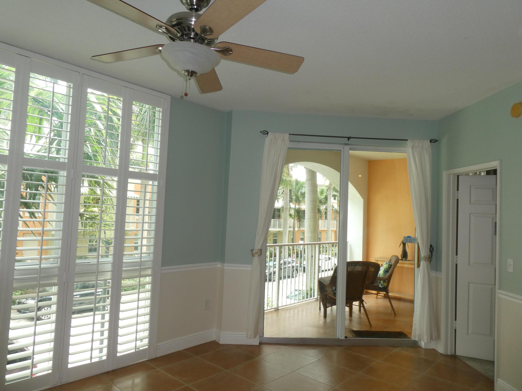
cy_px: 196
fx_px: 362
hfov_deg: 71.6
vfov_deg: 56.8
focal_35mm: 24
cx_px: 261
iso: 125
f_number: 3.3
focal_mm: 4.3
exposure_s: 1/60
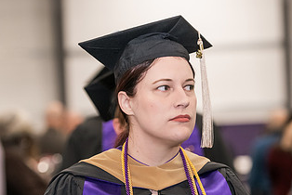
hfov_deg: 10.1
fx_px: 1648
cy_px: 124
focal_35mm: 203
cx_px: 172
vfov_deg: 6.8
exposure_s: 1/200
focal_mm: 110
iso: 2000
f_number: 3.2
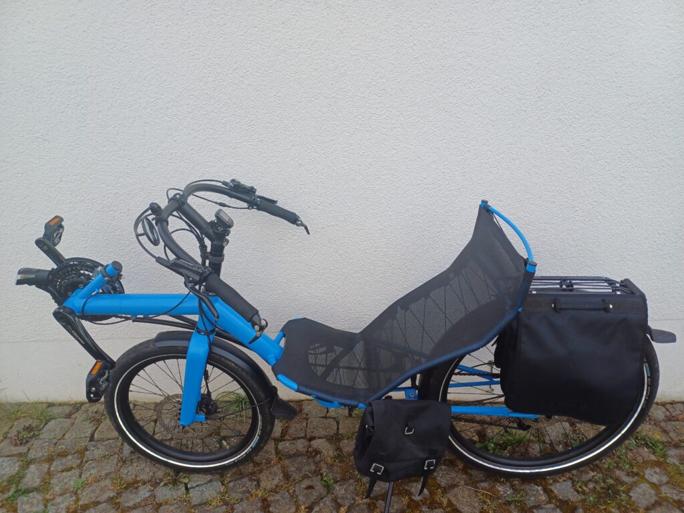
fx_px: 494
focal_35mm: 25
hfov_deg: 69.4
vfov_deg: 54.9
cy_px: 256
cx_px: 342
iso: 50
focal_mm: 4.65
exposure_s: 1/256
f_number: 1.8
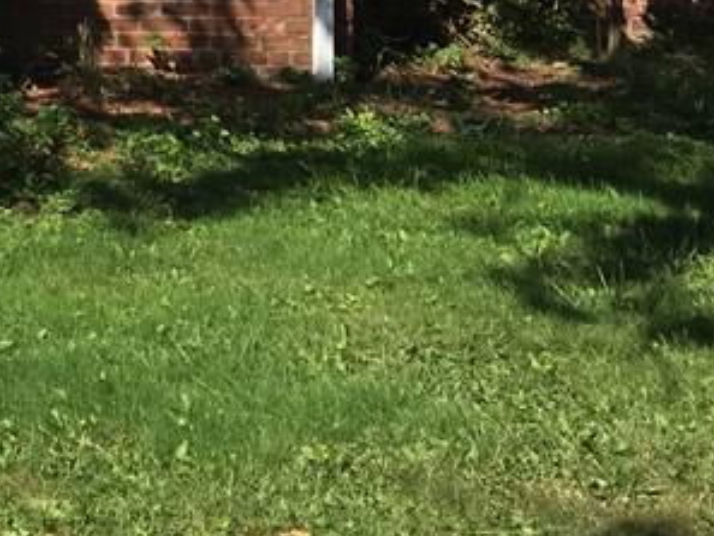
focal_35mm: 100
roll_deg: +1.6
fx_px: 2063
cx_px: -423
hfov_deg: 17.3
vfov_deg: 13.7
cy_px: -329
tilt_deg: +2.3
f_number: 2.2
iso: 25
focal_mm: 4.15
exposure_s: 1/1672
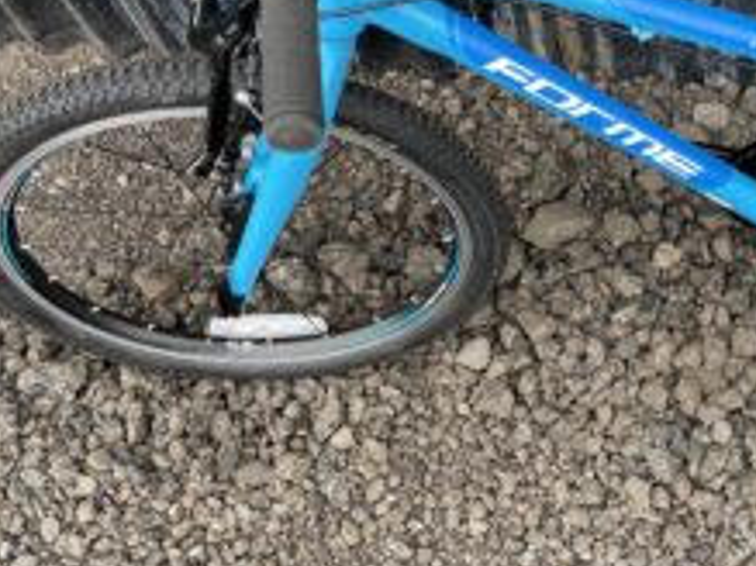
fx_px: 1244
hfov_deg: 32.2
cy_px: 76
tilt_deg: -55.8
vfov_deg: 25.0
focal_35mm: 57
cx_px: 680
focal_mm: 4.2
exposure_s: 1/205
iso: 32
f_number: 1.6
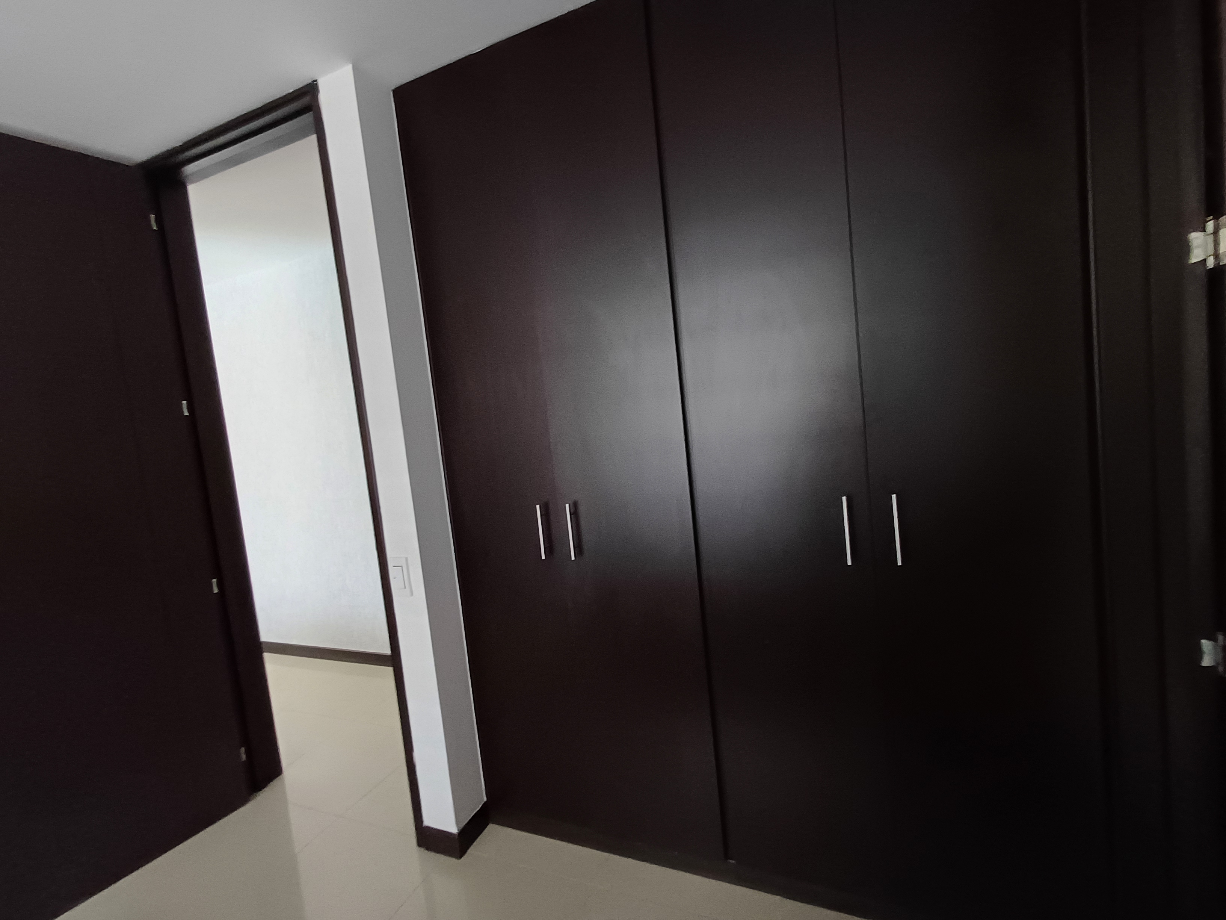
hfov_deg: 94.5
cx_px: 613
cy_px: 460
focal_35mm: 16
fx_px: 567
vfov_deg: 78.1
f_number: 2.2
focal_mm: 1.64
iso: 320
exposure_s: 1/24
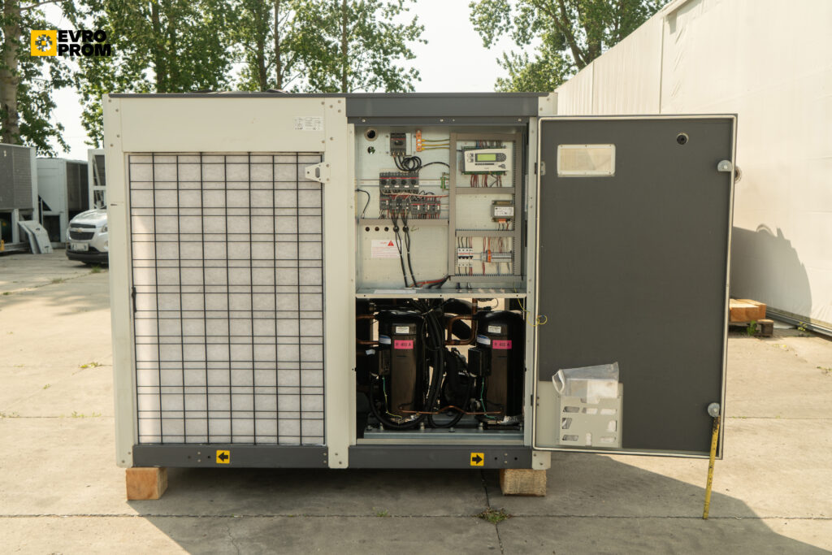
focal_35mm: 32
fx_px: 740
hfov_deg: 58.7
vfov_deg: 41.1
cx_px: 416
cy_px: 278
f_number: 7.1
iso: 100
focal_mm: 32
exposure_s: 1/100
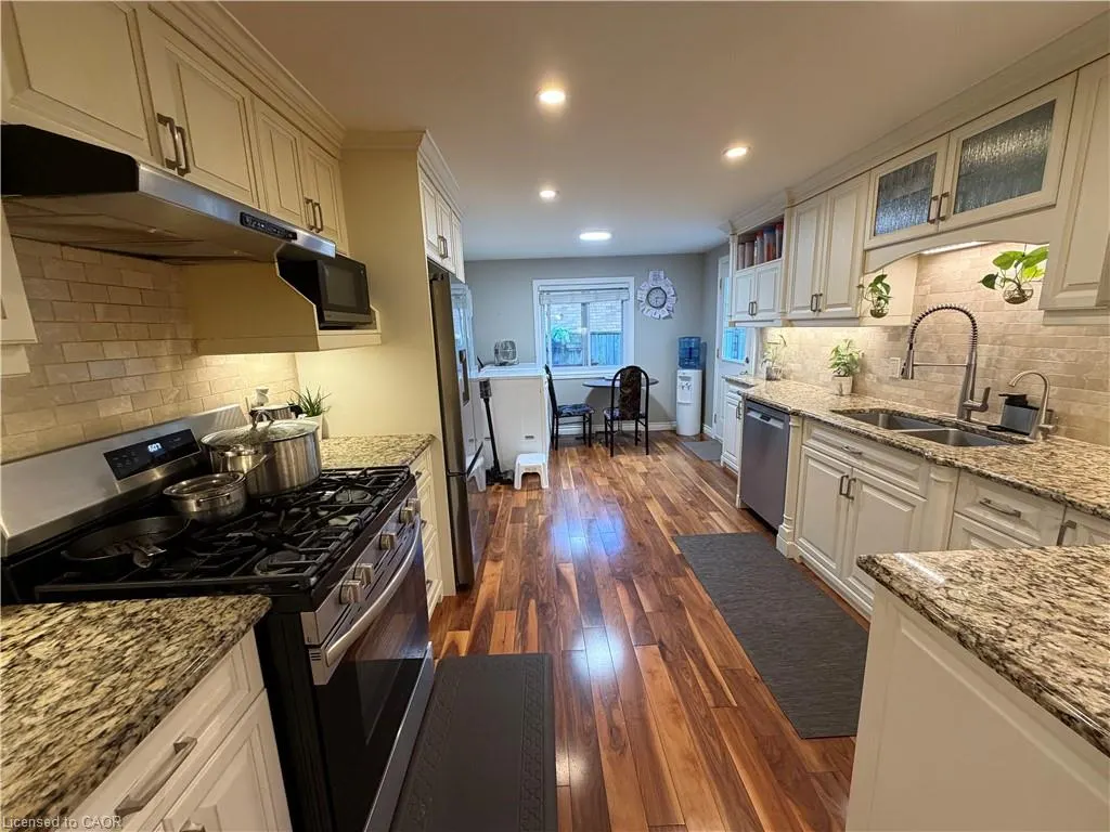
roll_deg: +1.2
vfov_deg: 85.7
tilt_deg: -11.3
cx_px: 555
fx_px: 449
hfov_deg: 102.1
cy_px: 416
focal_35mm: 14
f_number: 2.2
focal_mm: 2.22
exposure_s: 1/60
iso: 250
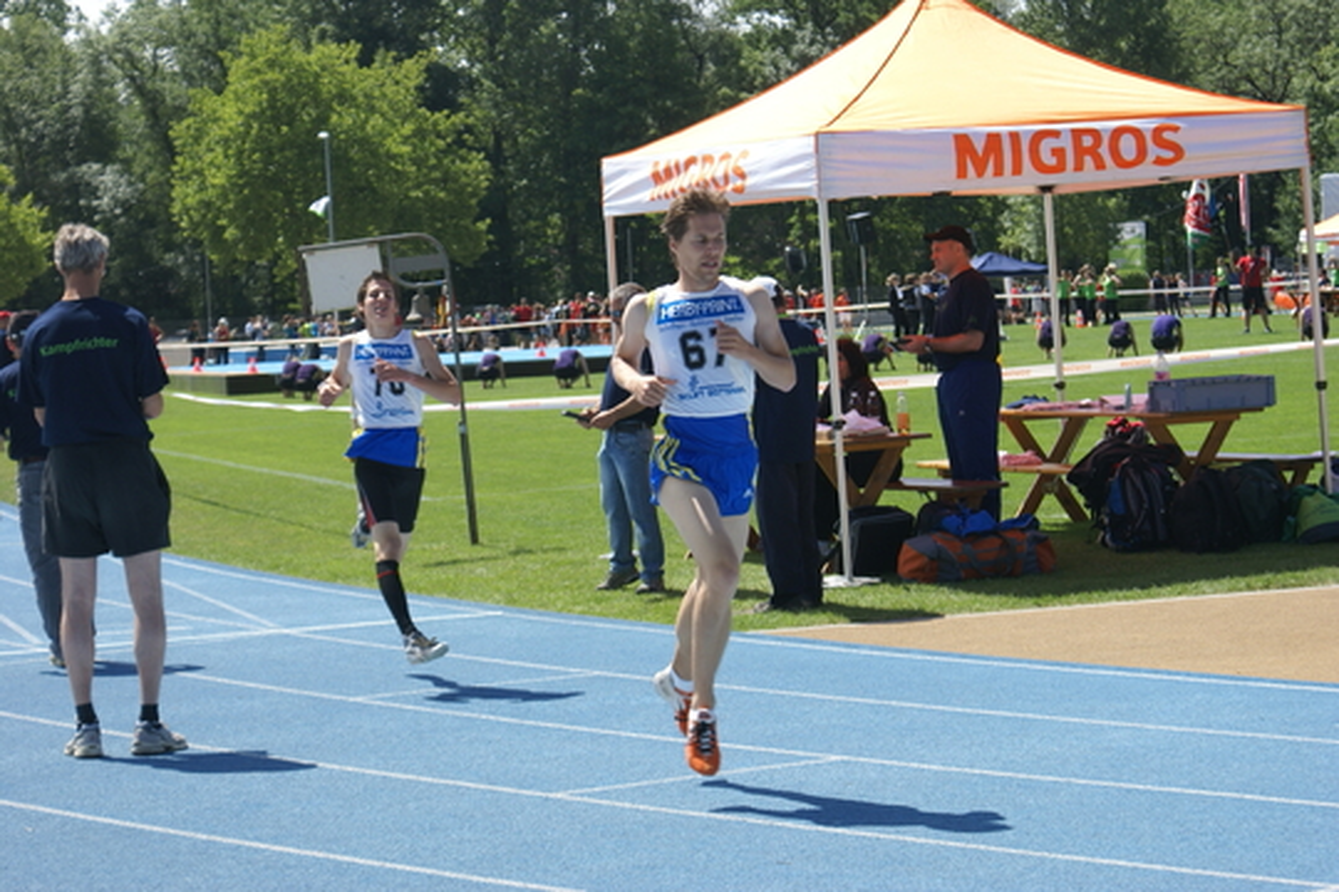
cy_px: 446
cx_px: 670
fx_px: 3905
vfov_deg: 13.0
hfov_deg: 19.5
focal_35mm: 105
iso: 100
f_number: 6.3
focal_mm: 70
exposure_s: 1/320
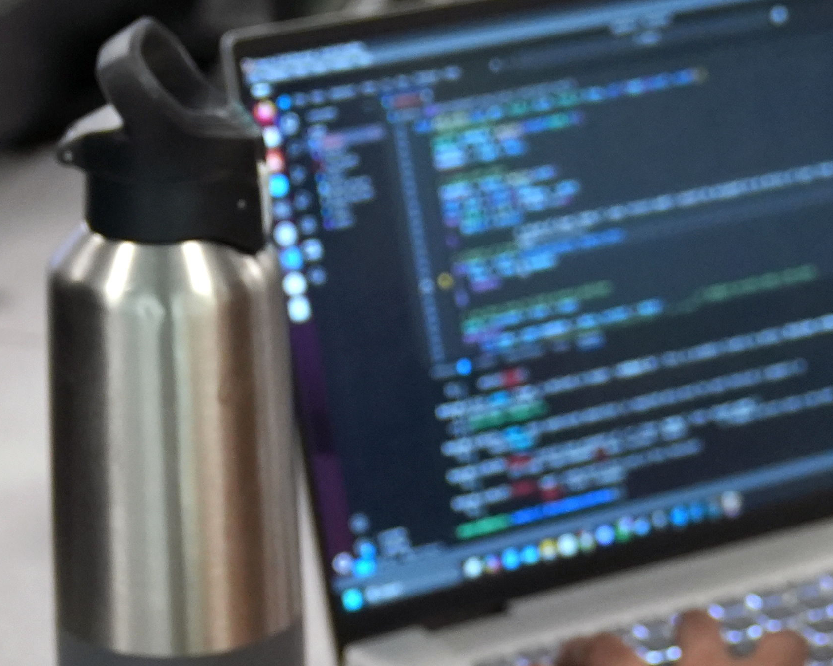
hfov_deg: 13.0
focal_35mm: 148
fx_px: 3649
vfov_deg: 10.4
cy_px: 599
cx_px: 602
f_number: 2.8
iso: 2500
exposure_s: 1/160
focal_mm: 38
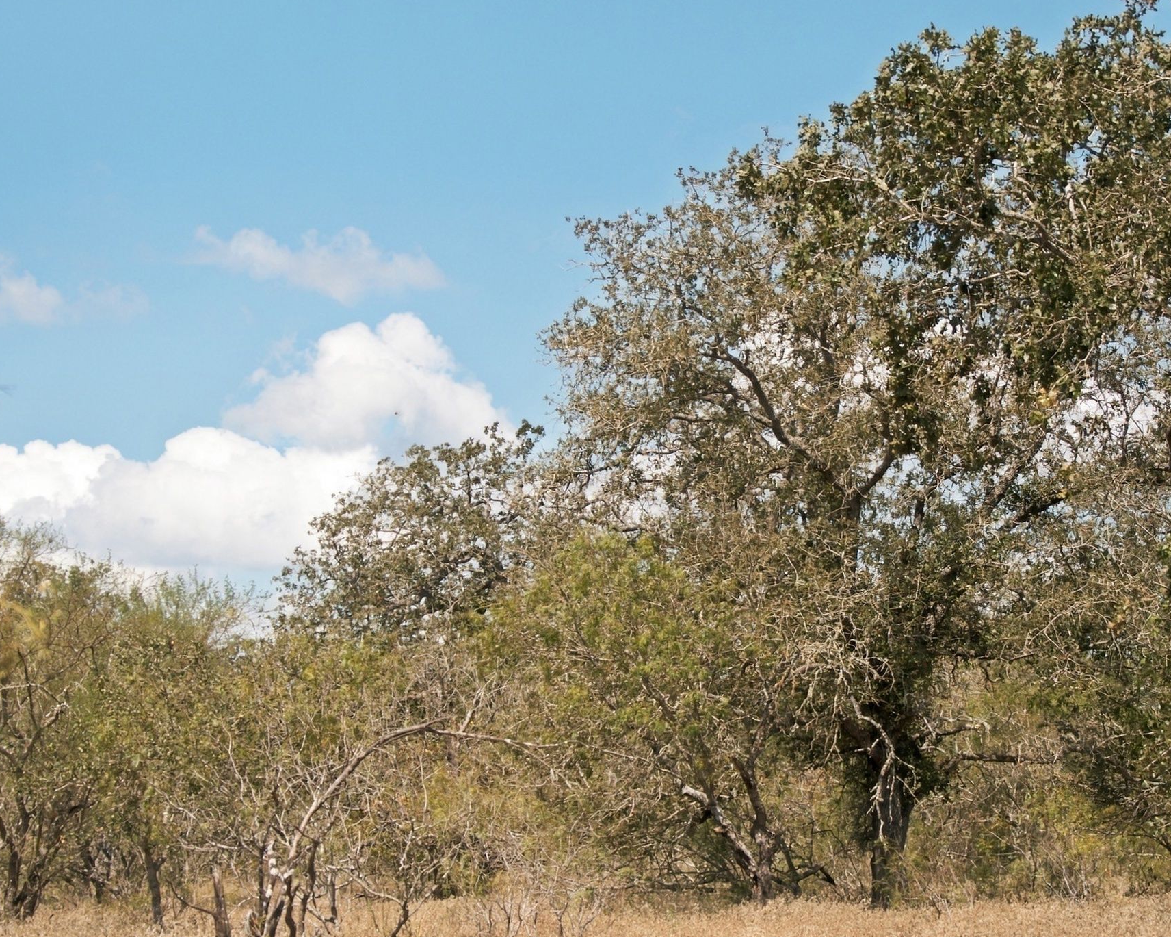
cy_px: 521
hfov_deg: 15.8
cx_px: 617
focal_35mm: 122
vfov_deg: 12.6
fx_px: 4227
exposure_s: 1/640
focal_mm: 59.6
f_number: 5.6
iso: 100
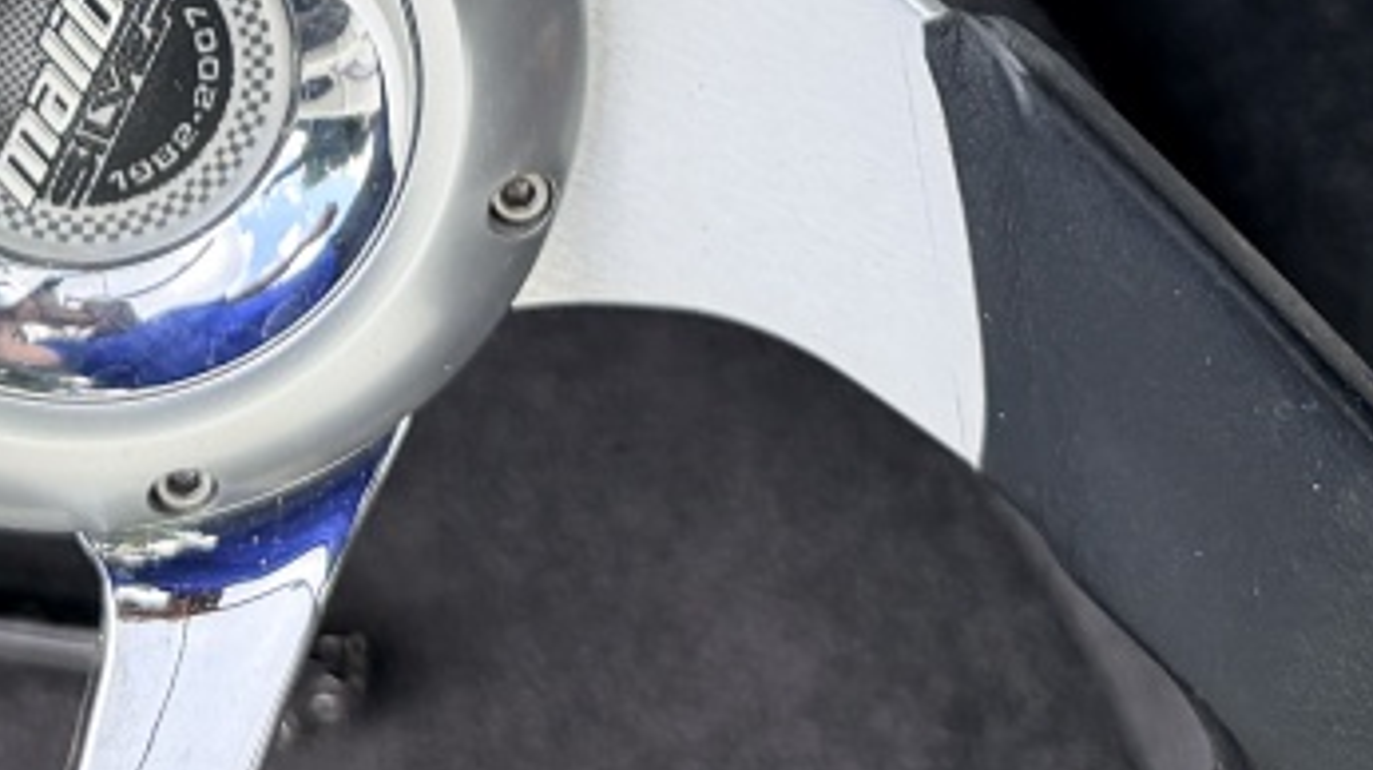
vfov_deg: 9.1
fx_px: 4402
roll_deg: -0.2
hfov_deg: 17.4
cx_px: 32
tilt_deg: -41.6
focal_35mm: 121
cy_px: -1020
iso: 100
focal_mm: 6.76
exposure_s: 1/868
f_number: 1.78
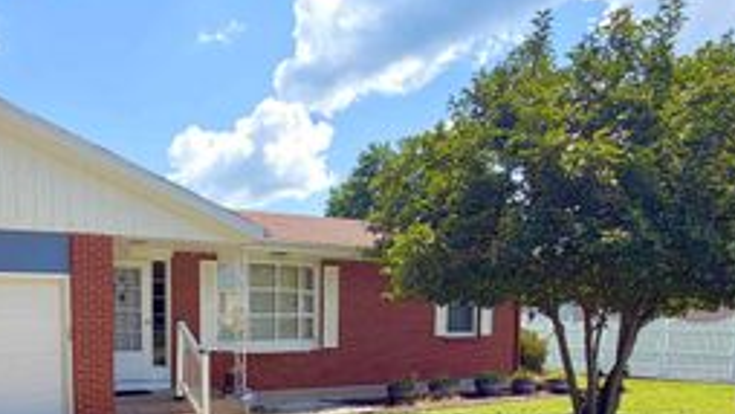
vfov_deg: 36.7
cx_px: 153
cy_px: 366
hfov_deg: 59.5
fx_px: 585
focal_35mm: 30
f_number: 2.2
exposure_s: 1/1001
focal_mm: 2.22
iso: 20
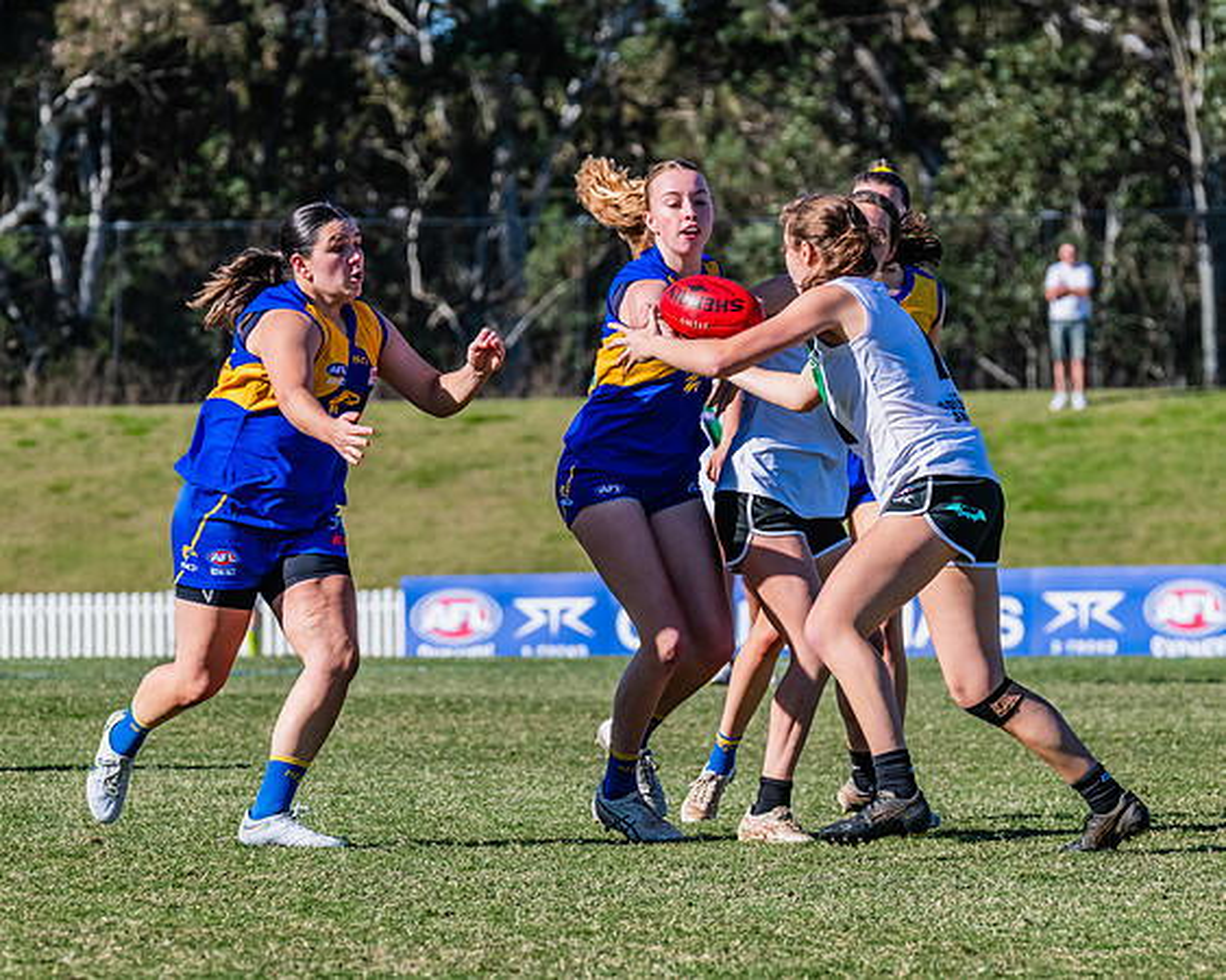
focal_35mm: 356
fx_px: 12913
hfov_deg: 5.4
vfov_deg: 4.3
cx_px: 791
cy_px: 504
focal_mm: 270
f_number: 10
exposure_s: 1/1250
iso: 640
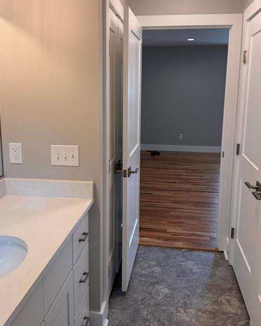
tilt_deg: -9.2
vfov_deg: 52.7
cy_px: 145
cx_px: 126
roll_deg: -1.0
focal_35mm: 34
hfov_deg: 43.3
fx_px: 328
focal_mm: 6.76
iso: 64
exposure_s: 1/120
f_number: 1.78
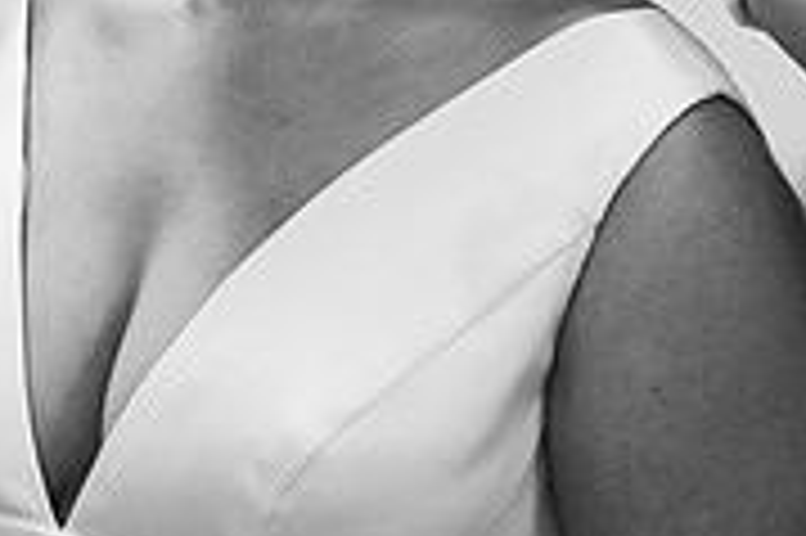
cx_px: 315
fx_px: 3109
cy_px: -77
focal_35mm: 139
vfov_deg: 9.7
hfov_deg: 14.8
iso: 2000
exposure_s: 1/320
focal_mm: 43
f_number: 3.2
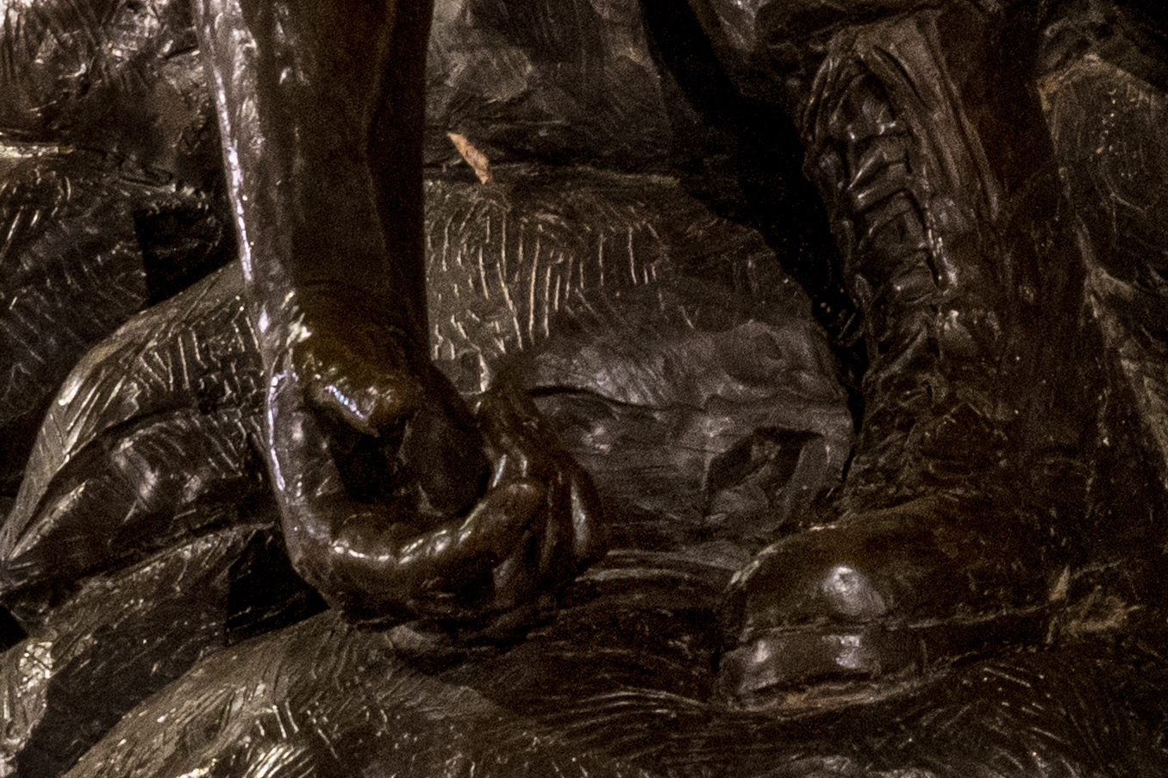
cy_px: -979
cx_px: 1861
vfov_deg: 5.1
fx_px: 8499
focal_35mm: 262
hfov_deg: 7.7
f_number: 18
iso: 800
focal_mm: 43
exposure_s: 10
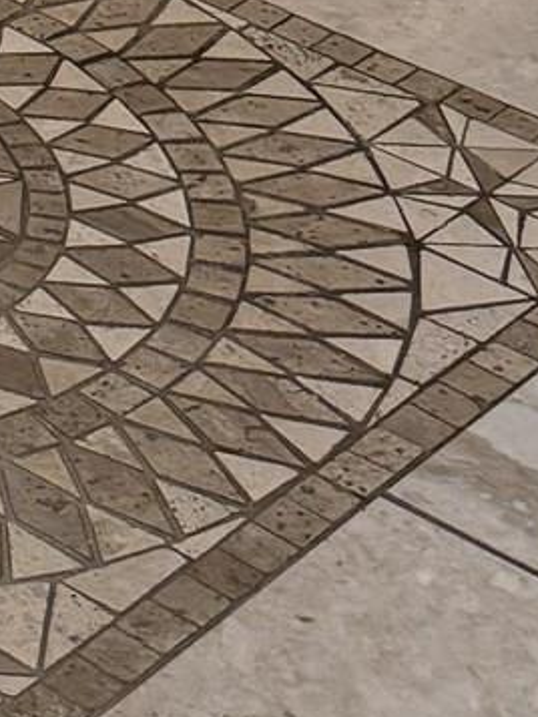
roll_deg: +1.1
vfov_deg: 9.7
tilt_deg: -2.6
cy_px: -1442
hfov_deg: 8.6
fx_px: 3210
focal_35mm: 155
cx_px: -821
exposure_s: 1/128
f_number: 1.78
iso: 200
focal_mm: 6.76
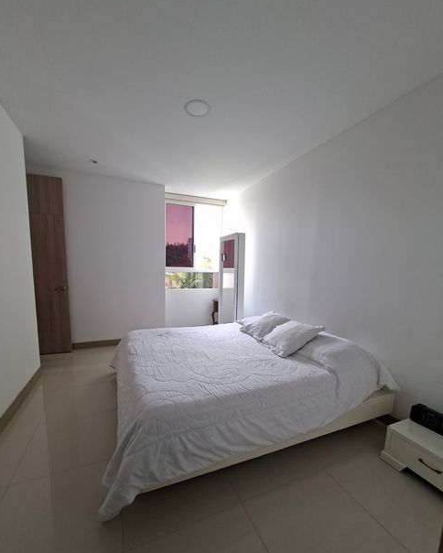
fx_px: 229
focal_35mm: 14
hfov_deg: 88.0
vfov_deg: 100.4
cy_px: 299
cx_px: 218
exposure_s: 1/60
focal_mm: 1.74
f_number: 2.2
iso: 50
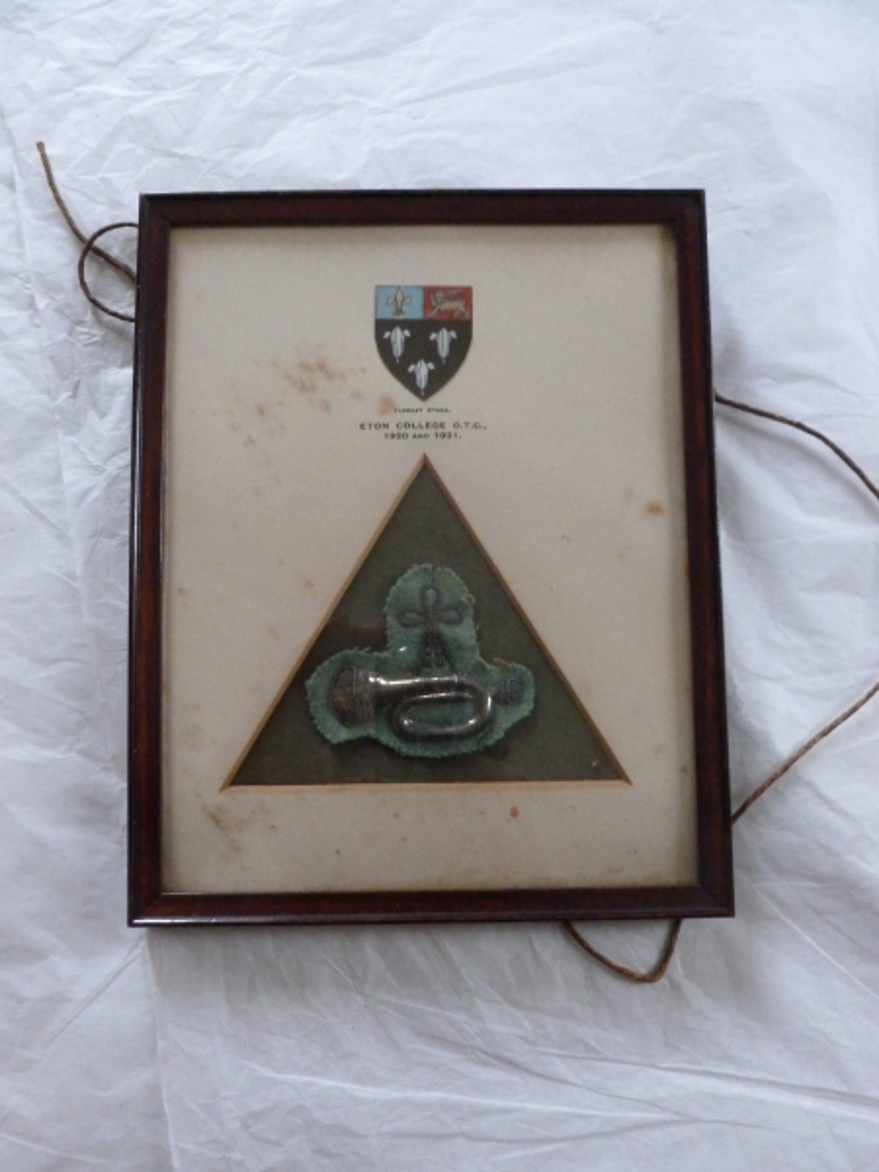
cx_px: 440
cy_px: 586
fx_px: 948
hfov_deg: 49.7
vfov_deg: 63.4
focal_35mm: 28
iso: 800
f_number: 3.3
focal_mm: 5
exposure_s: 1/60
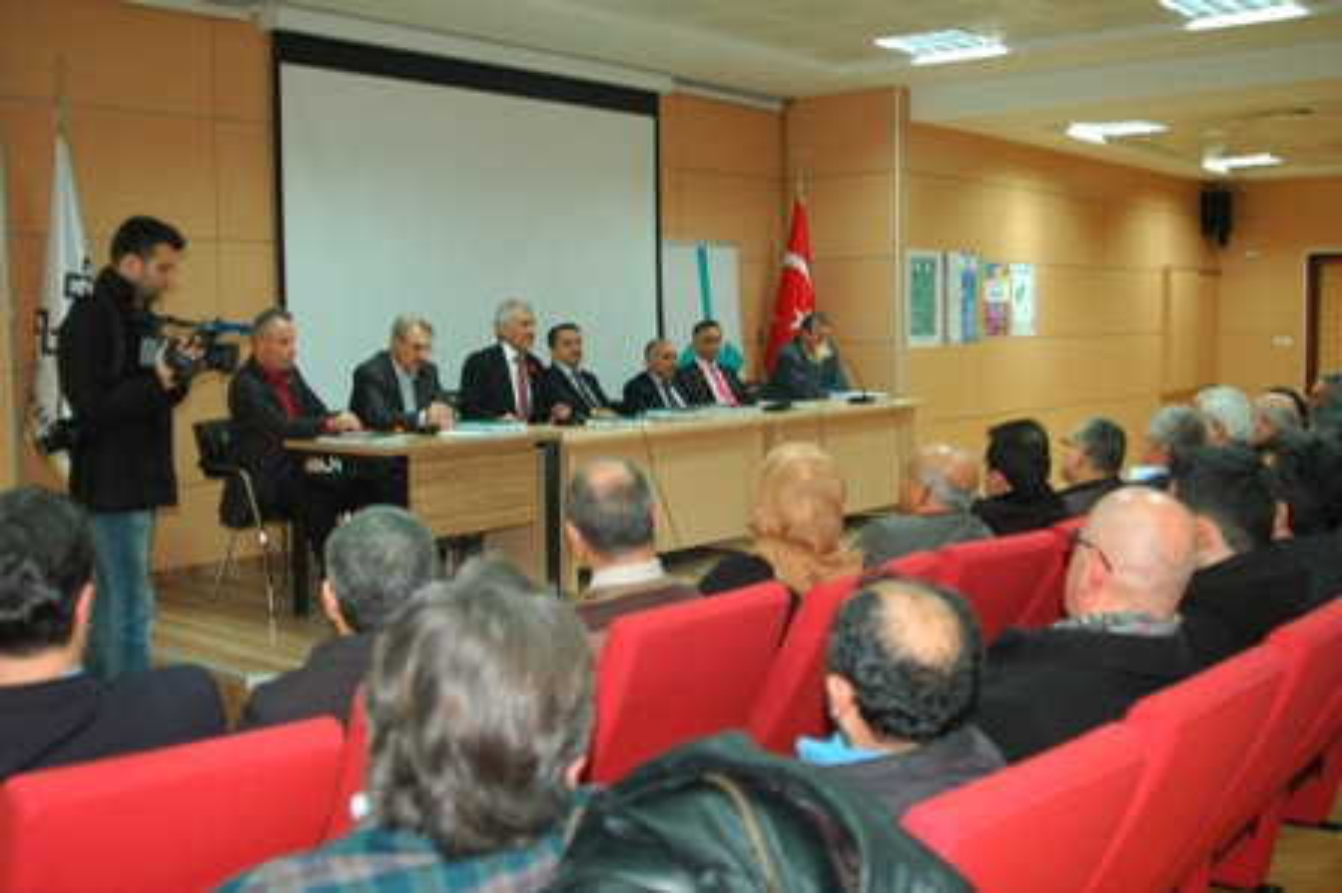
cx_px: 671
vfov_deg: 36.8
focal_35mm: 36
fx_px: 1341
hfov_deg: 53.2
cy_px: 446
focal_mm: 24
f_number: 2.8
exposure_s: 1/15
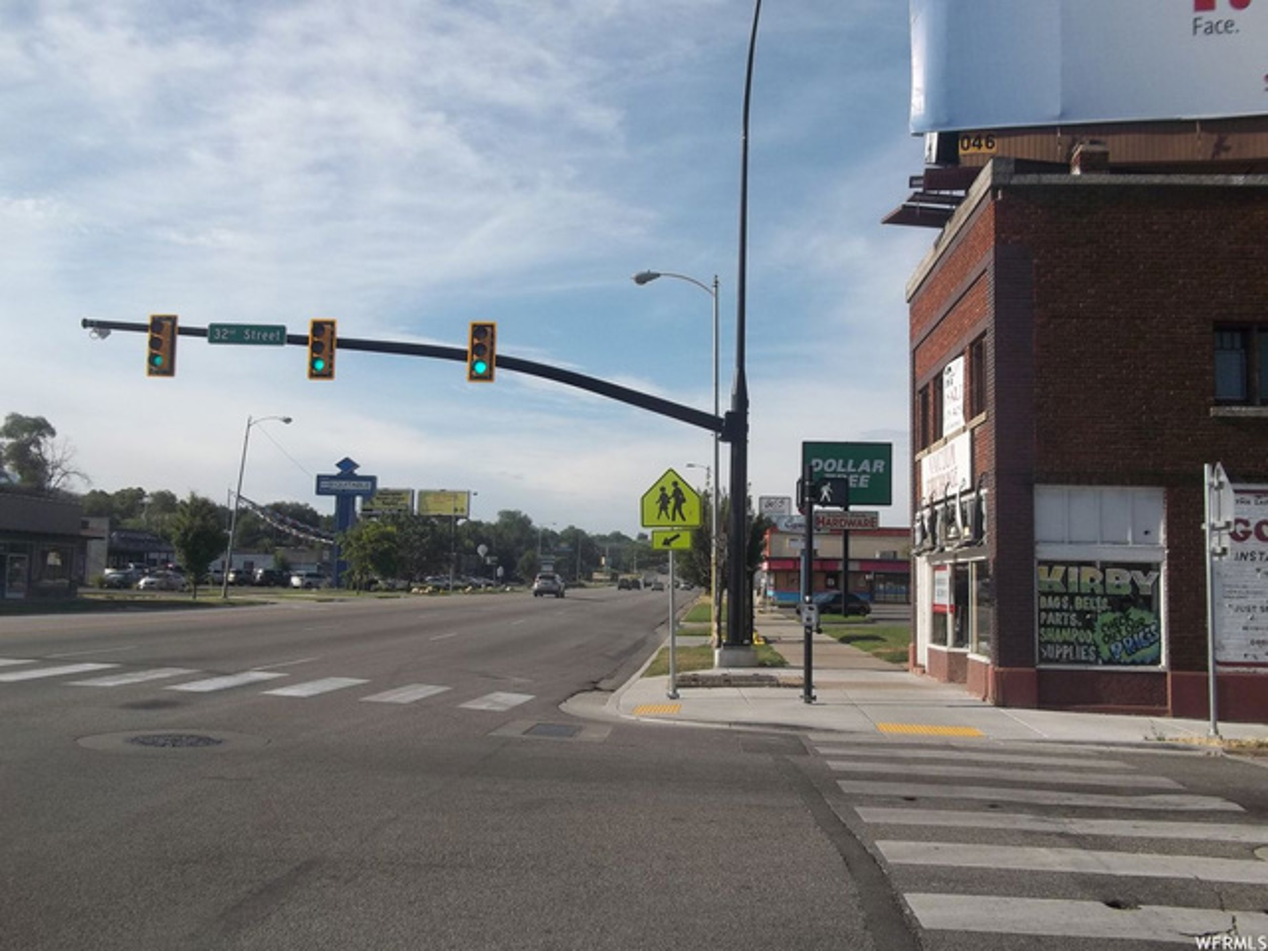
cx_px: 634
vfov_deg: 44.2
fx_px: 1172
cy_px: 476
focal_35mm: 32
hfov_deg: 56.8
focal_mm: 5.7
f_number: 8.8
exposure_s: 1/200
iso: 80
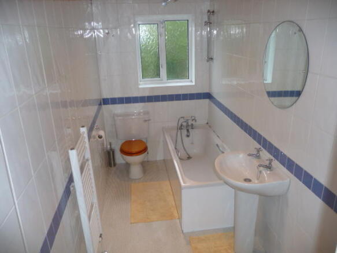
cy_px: 126
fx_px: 273
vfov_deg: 49.7
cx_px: 168
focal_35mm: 28
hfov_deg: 63.5
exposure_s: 1/30
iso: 100
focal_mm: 4.7
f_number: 3.3
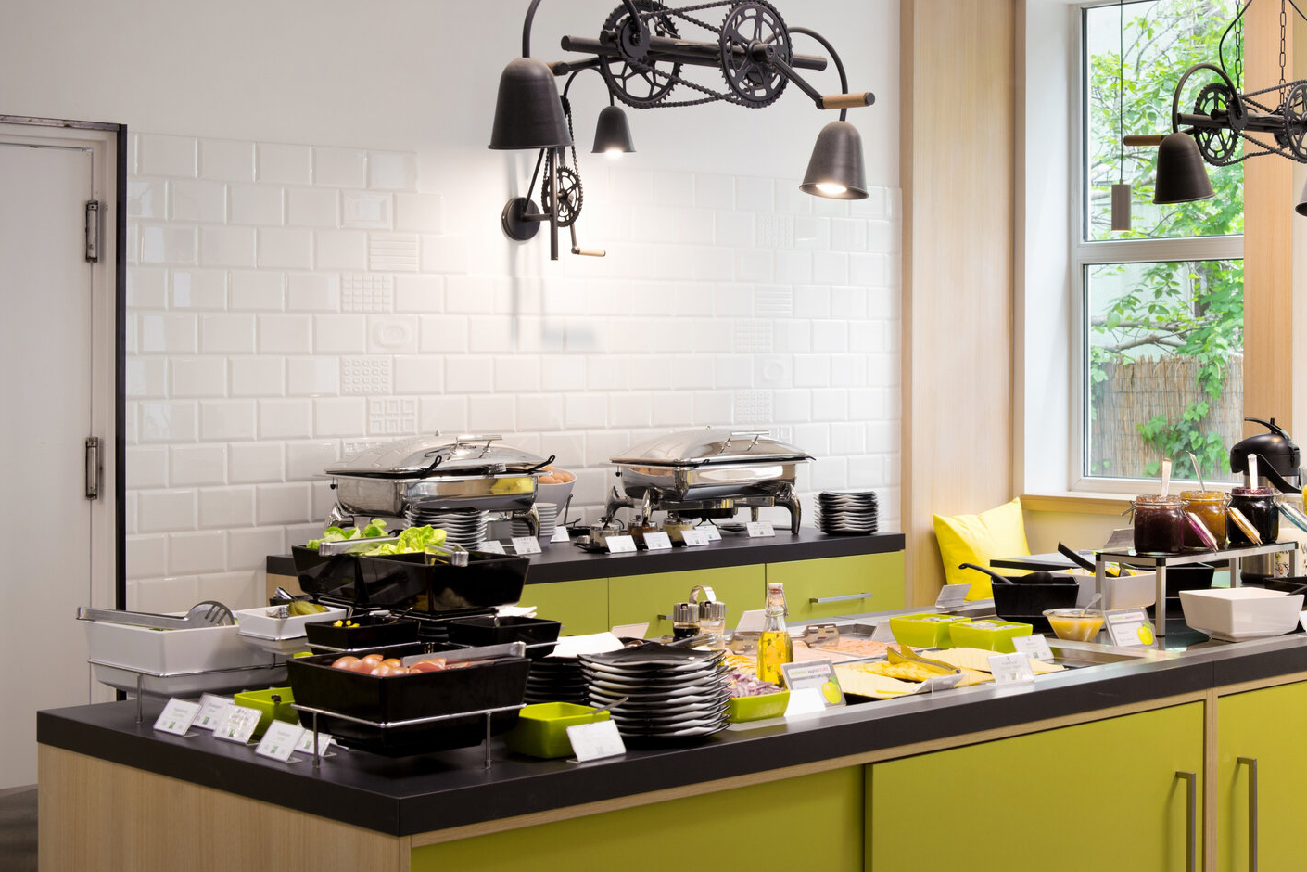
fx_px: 2214
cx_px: 895
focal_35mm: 61
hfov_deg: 32.5
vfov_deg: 22.2
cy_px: 385
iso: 400
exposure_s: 1/8
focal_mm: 42
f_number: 8
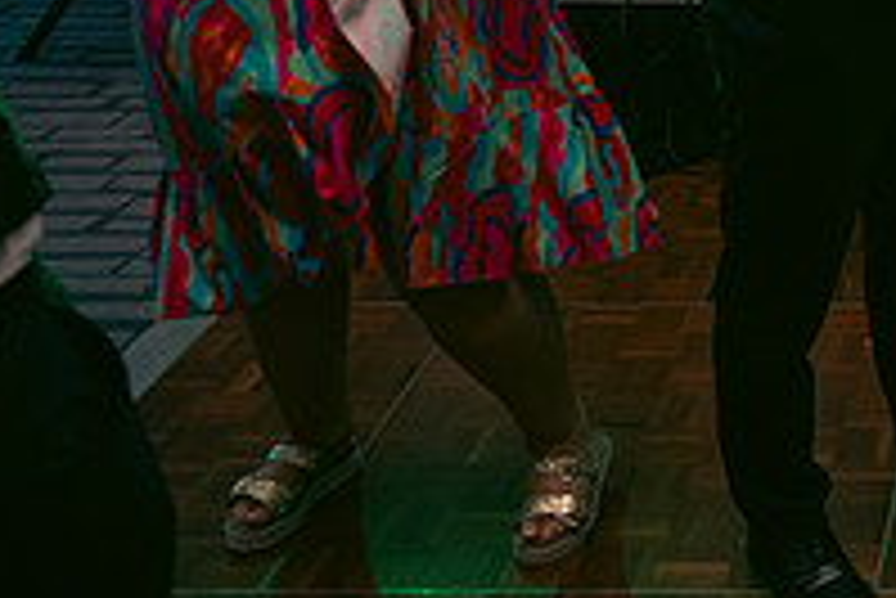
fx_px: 1743
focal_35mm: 70
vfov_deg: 18.2
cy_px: -173
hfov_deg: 24.4
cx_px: 1225
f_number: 3.5
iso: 800
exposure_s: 1/160
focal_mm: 24
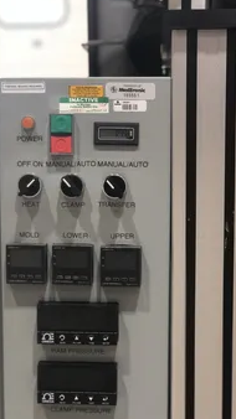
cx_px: 123
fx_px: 746
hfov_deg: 18.0
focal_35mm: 67
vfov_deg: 31.4
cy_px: 227
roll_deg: +0.8
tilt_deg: -9.0
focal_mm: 6
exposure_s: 1/40
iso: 125
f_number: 2.4
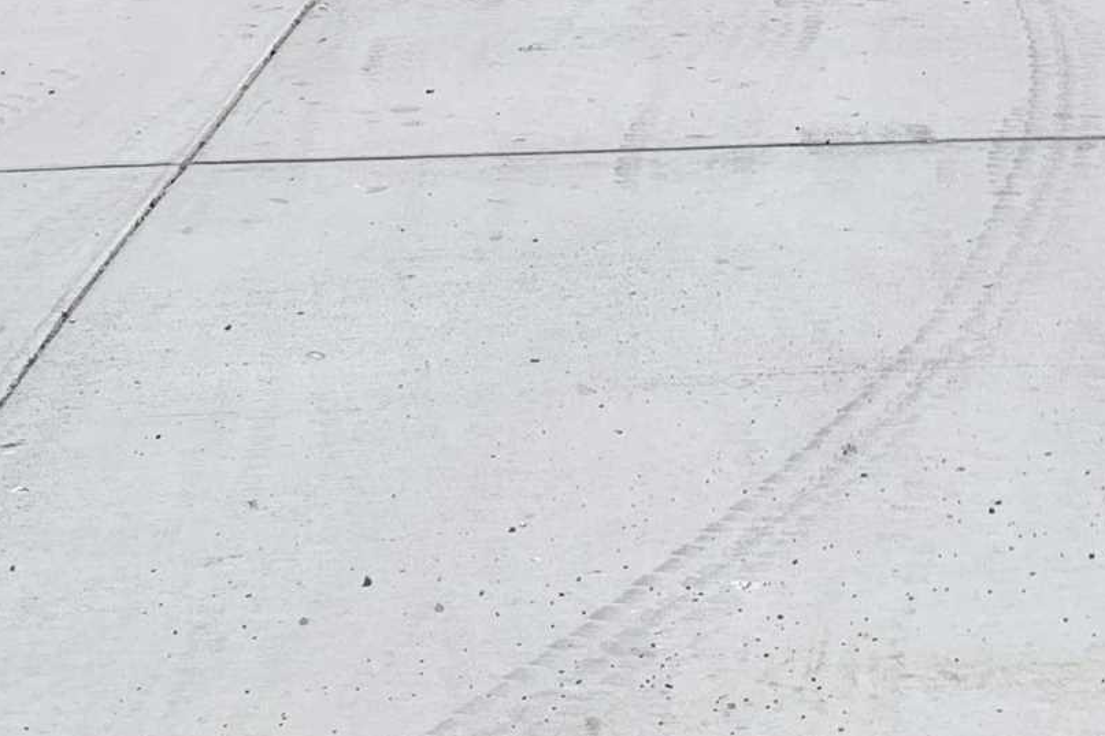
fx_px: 3161
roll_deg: -0.3
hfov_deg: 19.2
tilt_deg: -6.0
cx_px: 1135
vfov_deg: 12.9
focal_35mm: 103
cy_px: -207
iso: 25
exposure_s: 1/2994
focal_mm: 4.25
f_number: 1.8
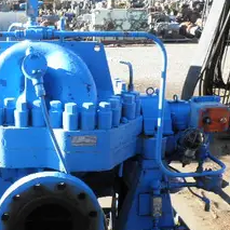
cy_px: 140
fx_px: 436
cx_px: 32
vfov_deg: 29.5
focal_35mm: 58
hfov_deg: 28.6
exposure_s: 1/160
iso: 64
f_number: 3.2
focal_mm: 6.1
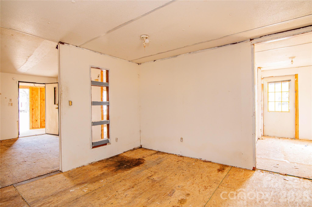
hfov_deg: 90.0
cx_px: 156
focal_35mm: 18
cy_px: 104
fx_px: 156
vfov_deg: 67.3
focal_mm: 18
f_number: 4
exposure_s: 1/60
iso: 640
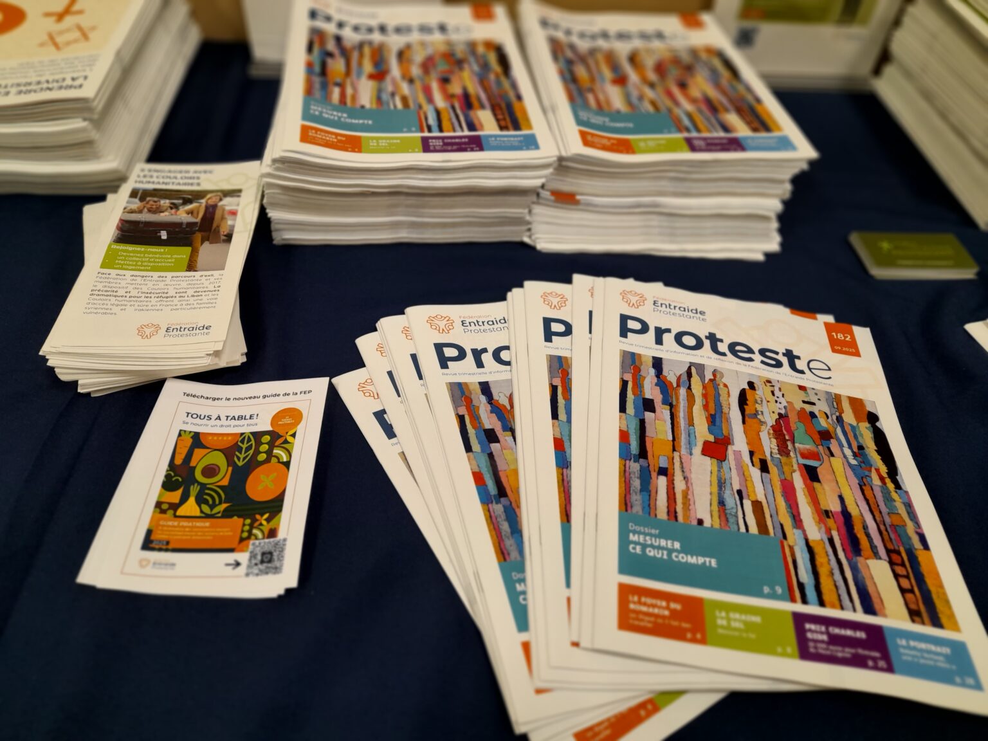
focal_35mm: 25
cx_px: 494
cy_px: 370
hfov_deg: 69.4
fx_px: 714
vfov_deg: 54.9
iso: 100
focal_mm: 4.6
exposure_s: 1/50
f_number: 2
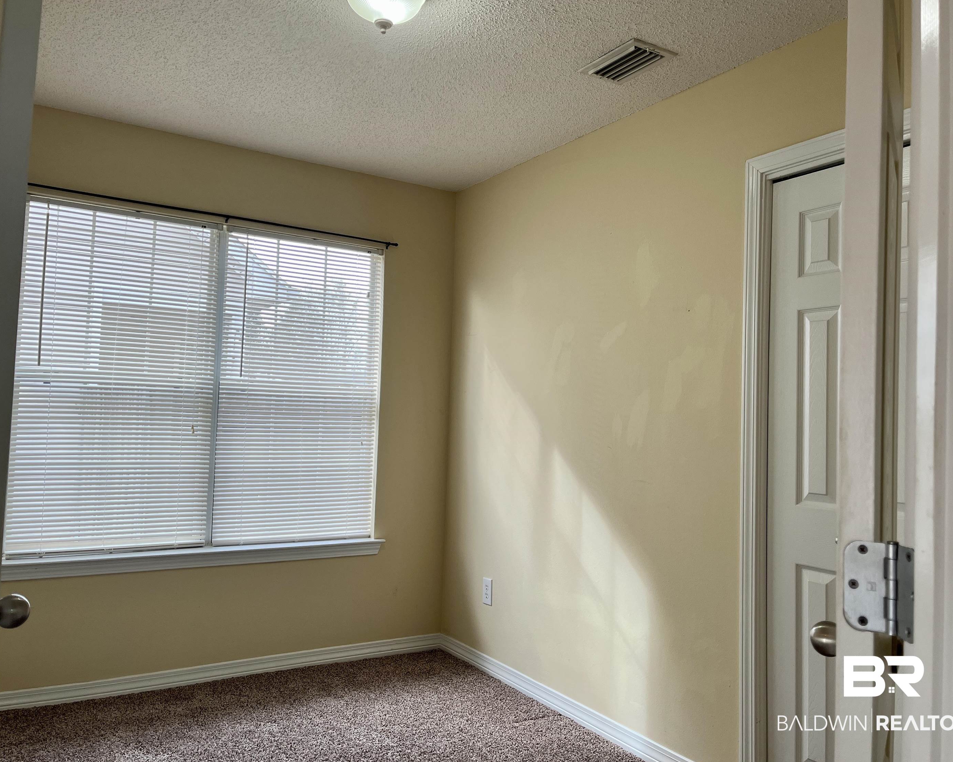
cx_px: 489
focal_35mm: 28
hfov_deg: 62.2
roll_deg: -0.7
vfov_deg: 51.5
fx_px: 790
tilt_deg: +2.7
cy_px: 376
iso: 40
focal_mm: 5.1
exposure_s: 1/165
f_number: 1.6
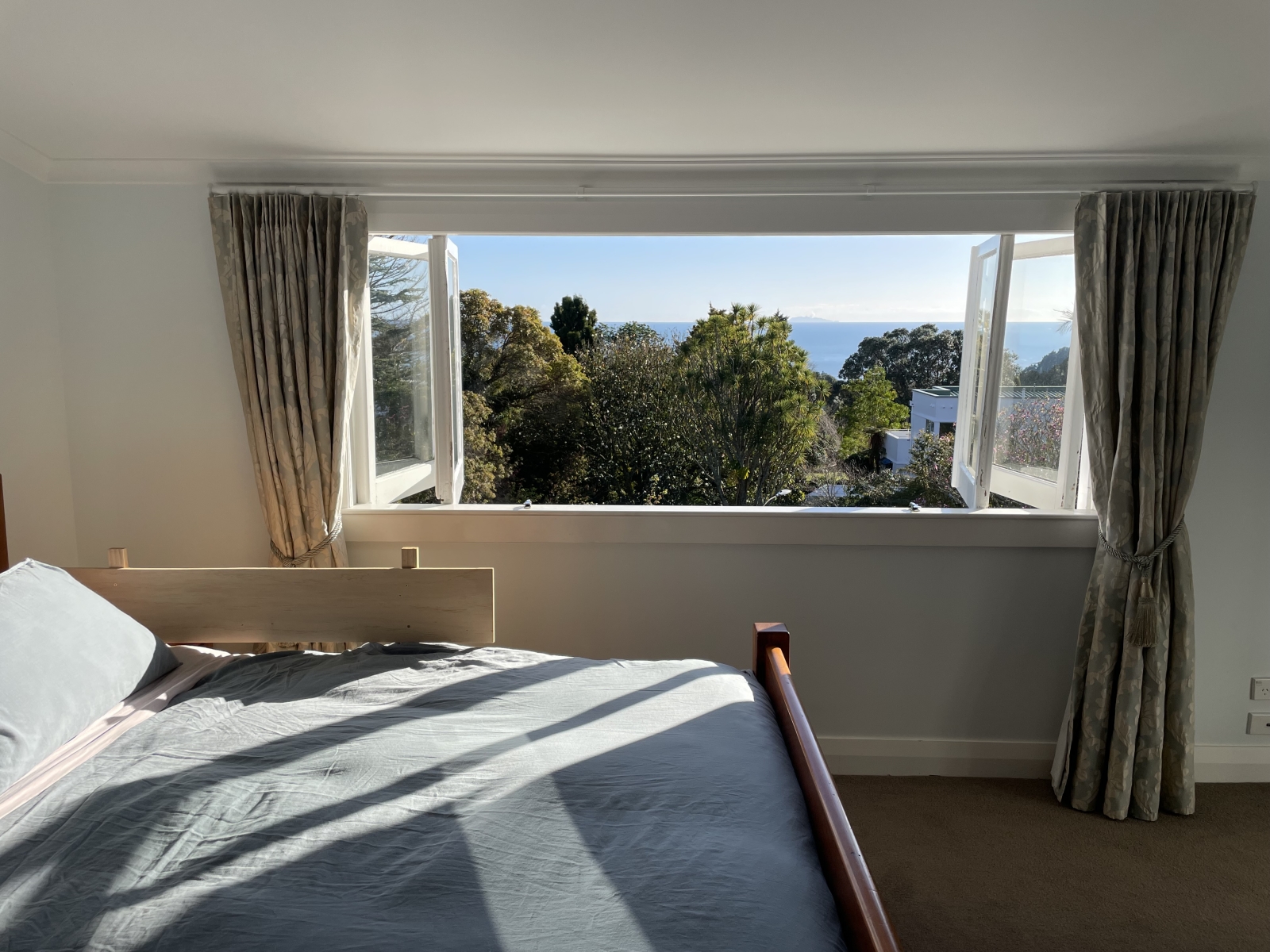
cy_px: 476
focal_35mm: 26
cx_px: 635
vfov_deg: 53.1
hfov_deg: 67.3
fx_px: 954
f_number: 1.6
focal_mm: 4.2
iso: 32
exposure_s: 1/1855
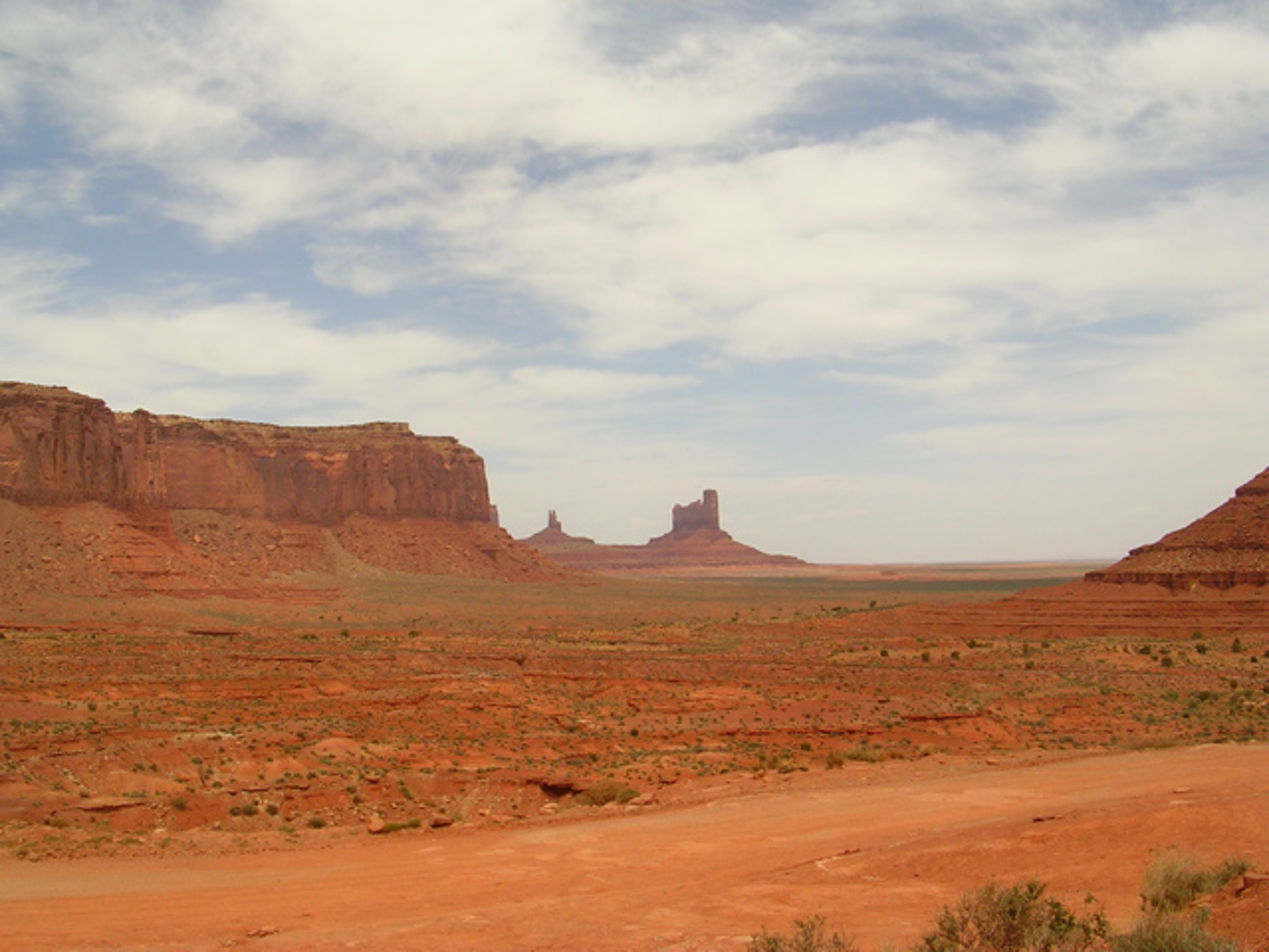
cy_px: 476
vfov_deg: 37.7
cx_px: 634
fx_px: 1393
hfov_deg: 49.0
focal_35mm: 38
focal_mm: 5.8
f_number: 5.6
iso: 50
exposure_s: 1/390
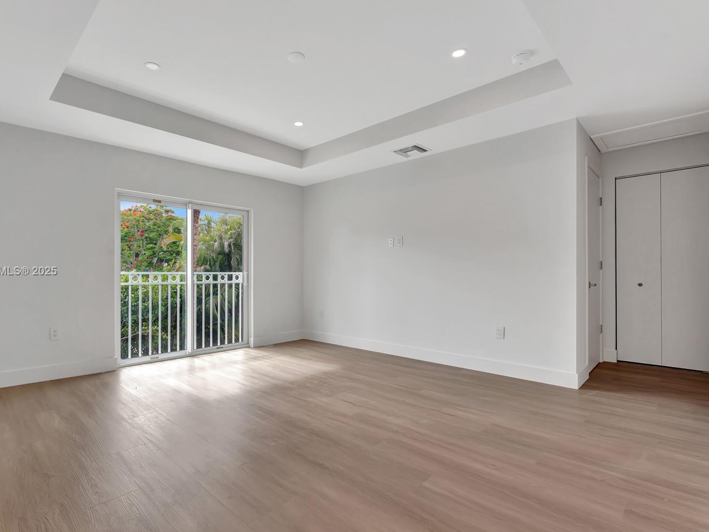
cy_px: 272
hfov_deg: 87.6
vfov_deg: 71.9
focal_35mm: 18
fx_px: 367
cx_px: 308
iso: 400
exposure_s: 1/25
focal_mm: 15.8
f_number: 8
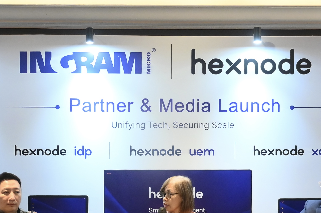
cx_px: 178
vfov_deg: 13.8
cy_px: 200
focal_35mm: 98
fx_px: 873
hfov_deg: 20.8
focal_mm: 34
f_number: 2.8
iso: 4000
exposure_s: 1/200
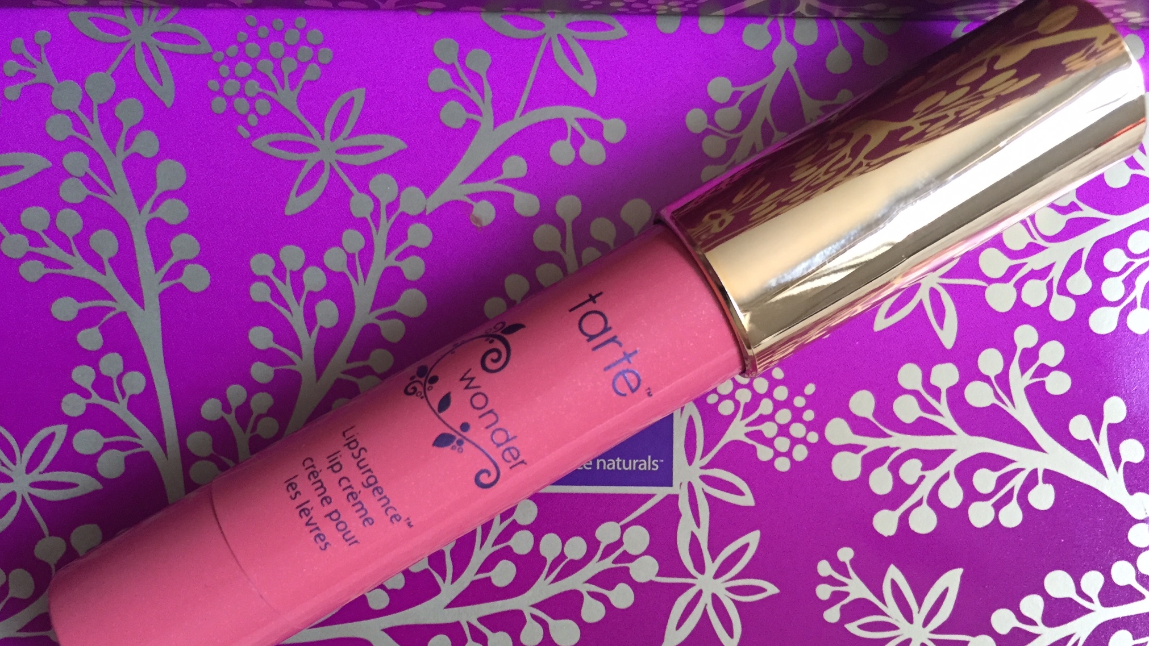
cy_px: 429
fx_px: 975
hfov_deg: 61.0
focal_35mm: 32
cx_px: 579
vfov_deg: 36.3
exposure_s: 1/30
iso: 160
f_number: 2.2
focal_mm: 4.15
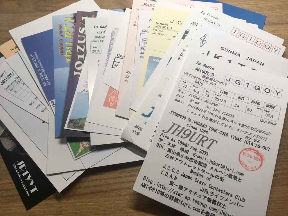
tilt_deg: -62.5
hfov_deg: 61.7
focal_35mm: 29
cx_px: 144
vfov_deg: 48.2
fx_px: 241
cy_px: 108
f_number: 2.2
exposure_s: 1/120
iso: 40
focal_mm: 4.15
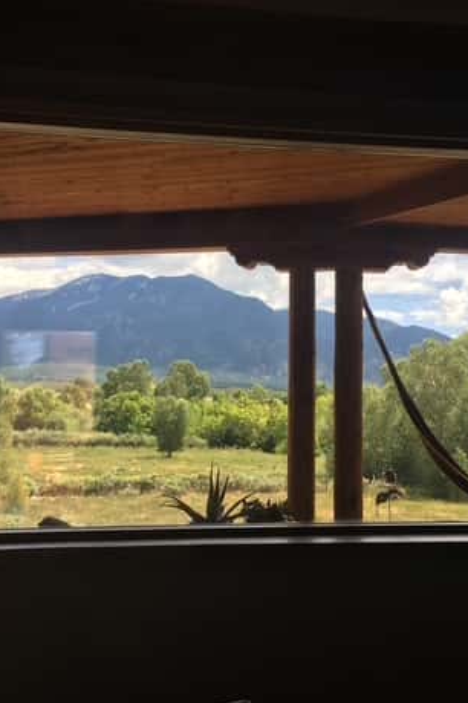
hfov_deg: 31.8
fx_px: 820
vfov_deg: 46.4
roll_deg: -0.6
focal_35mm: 42
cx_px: 263
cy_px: 339
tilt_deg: +6.4
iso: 25
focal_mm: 4.15
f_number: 2.2
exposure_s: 1/490
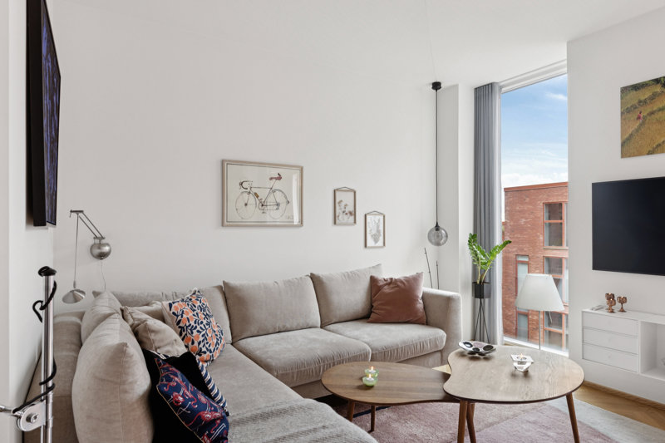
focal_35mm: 21
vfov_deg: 58.8
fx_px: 393
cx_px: 332
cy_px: 222
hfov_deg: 80.4
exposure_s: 1/30
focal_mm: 14.2
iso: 200
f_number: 7.1
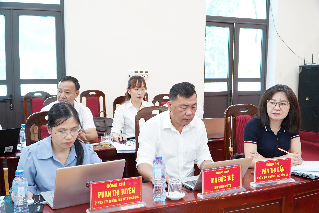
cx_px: 160
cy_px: 106
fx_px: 301
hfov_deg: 55.8
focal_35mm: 34
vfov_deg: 38.9
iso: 1250
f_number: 4
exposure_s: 1/40
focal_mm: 23
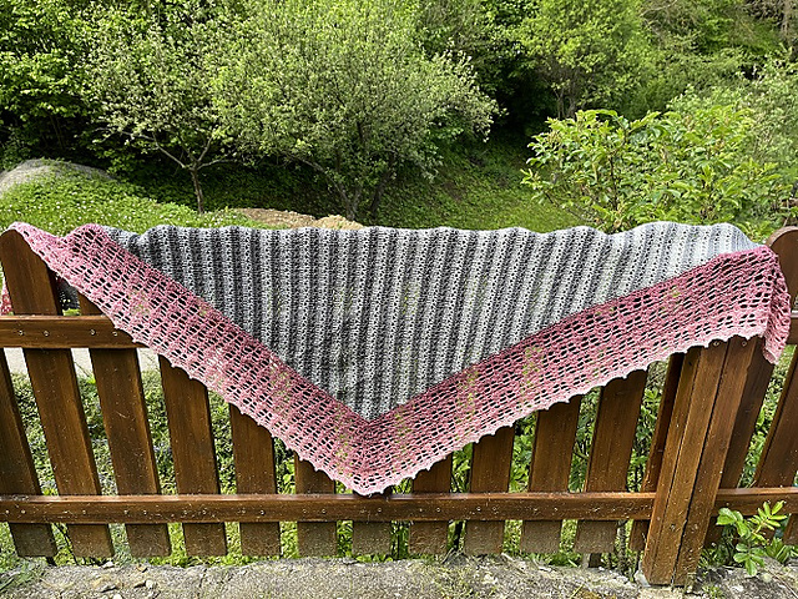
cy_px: 300
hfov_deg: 67.3
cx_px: 399
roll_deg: -1.7
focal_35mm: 26
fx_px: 599
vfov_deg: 53.1
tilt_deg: -25.3
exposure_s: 1/481
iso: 50
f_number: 1.6
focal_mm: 5.1
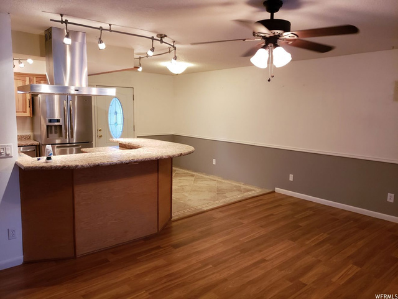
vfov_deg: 53.1
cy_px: 150
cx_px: 199
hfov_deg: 67.3
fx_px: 299
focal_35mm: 26
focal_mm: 4.3
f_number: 1.5
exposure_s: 1/60
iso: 320
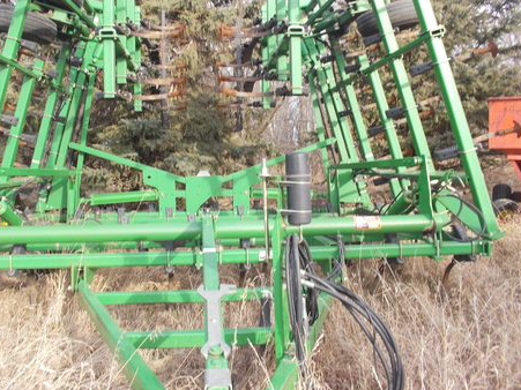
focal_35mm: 35
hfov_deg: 52.3
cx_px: 210
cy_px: 162
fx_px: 527
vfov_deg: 40.5
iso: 80
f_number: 3.3
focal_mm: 4.1
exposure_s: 1/100
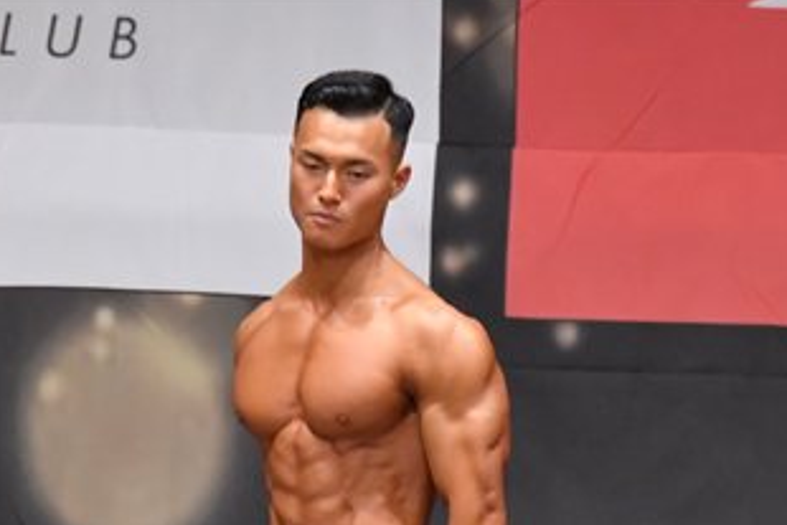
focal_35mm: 542
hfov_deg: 3.8
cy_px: 642
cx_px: 382
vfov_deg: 2.5
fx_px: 11854
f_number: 5.6
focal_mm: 145
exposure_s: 1/400
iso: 6400
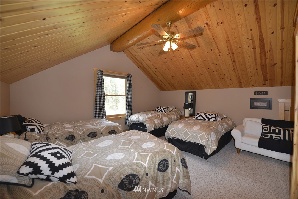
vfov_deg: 81.2
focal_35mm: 14
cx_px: 149
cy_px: 100
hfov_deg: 104.2
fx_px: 116
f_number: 4
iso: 500
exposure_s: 1/60
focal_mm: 14
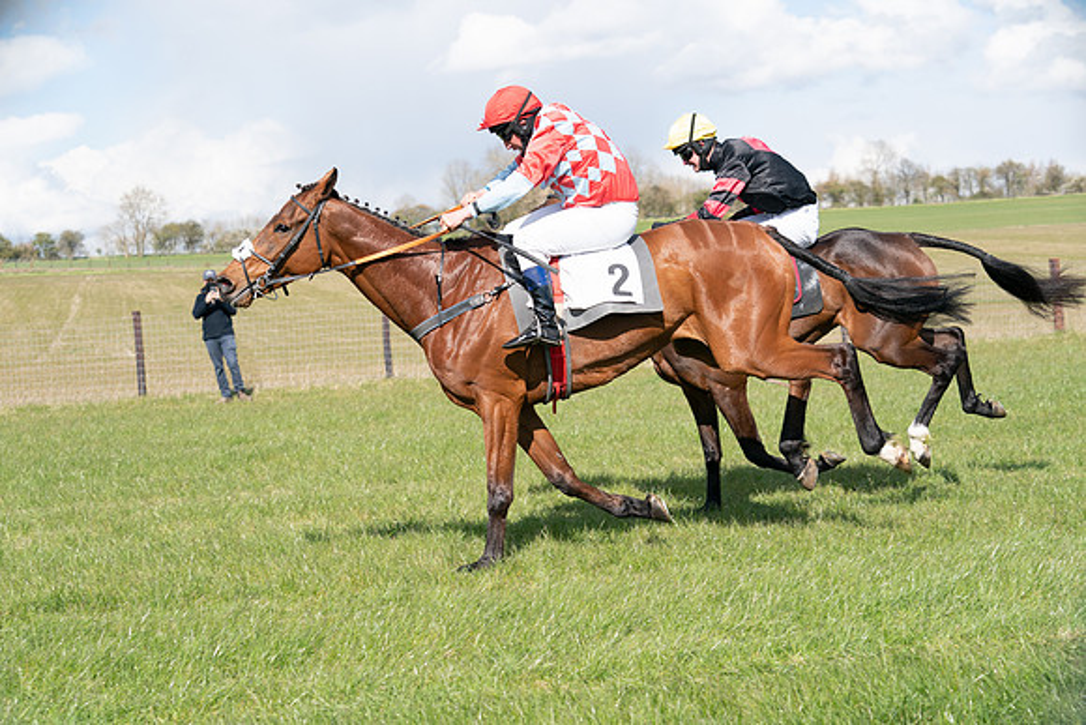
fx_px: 2112
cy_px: 362
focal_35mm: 70
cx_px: 543
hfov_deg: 28.8
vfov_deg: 19.5
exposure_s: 1/1600
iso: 400
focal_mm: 70
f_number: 5
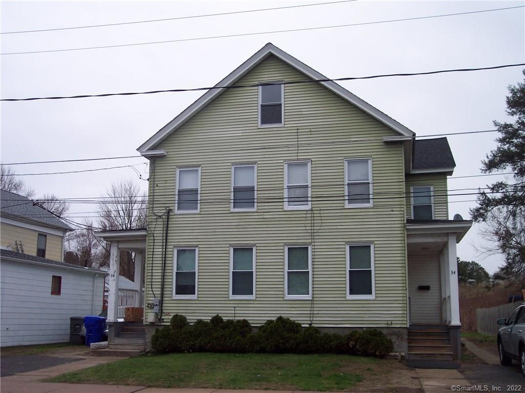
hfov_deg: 49.0
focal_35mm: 38
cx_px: 262
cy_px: 196
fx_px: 576
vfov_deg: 37.7
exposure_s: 1/500
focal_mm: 8
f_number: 2.8
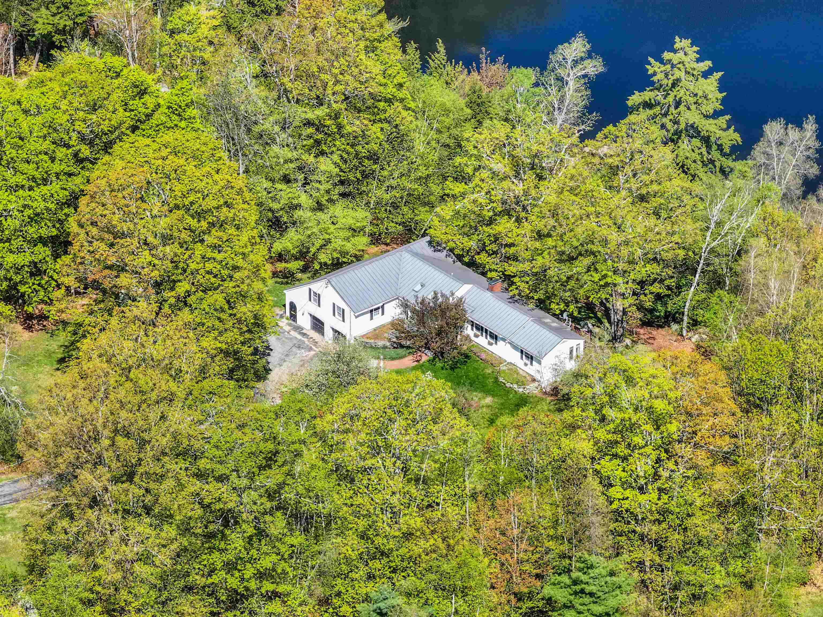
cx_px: 412
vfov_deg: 8.9
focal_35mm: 166
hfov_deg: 11.9
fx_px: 3947
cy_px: 308
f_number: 3.4
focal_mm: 30.71
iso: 100
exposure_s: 1/400
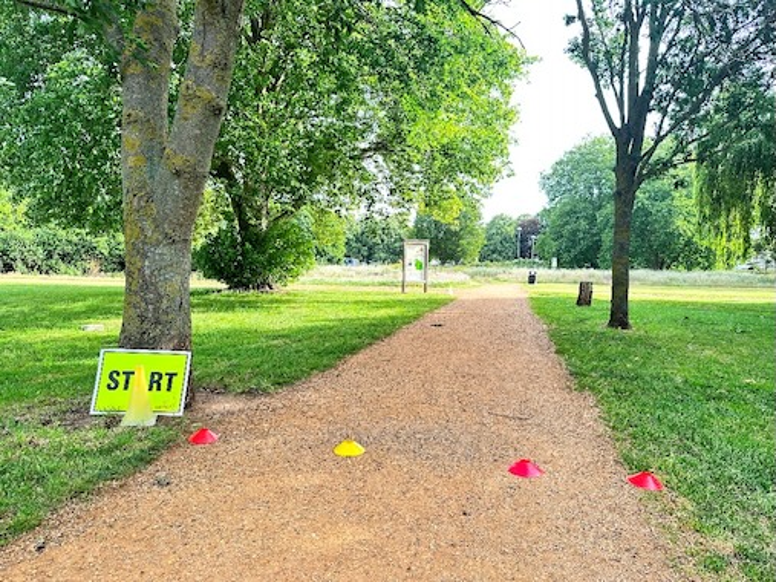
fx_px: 538
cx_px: 388
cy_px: 291
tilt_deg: -3.3
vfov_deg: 56.8
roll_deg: -0.3
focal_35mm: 24
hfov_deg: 71.6
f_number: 1.78
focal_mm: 6.86
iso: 80
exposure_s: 1/260
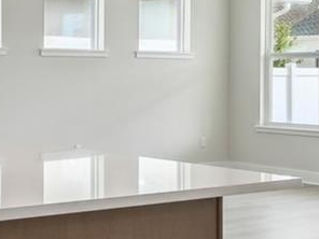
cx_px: -44
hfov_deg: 23.3
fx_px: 719
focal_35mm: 78
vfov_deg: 18.9
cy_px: 88
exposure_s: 1/13
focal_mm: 10
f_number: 7.1
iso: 100
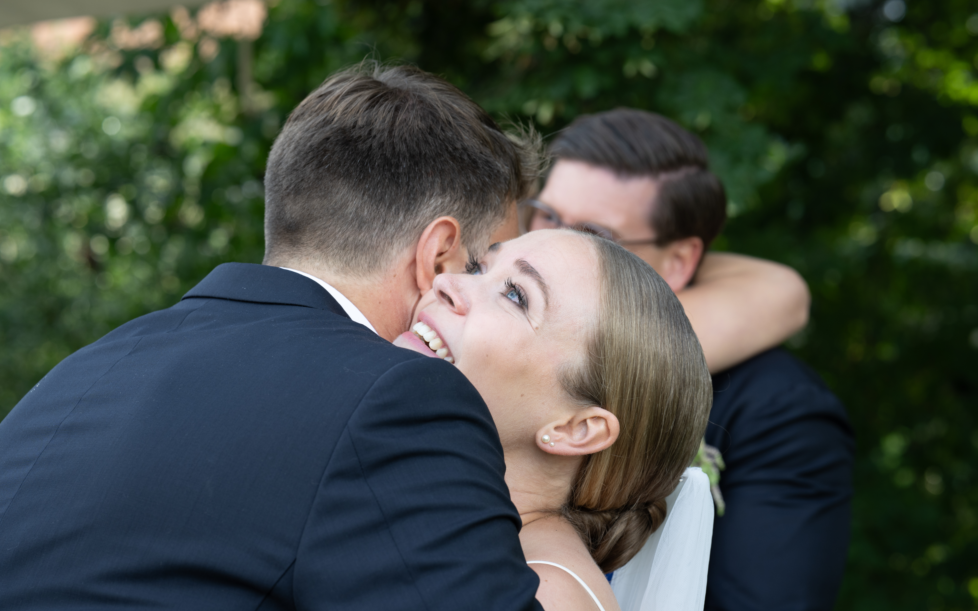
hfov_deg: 23.8
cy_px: 318
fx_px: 2319
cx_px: 489
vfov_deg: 15.0
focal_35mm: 87
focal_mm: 85
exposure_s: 1/125
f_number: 5.6
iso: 160
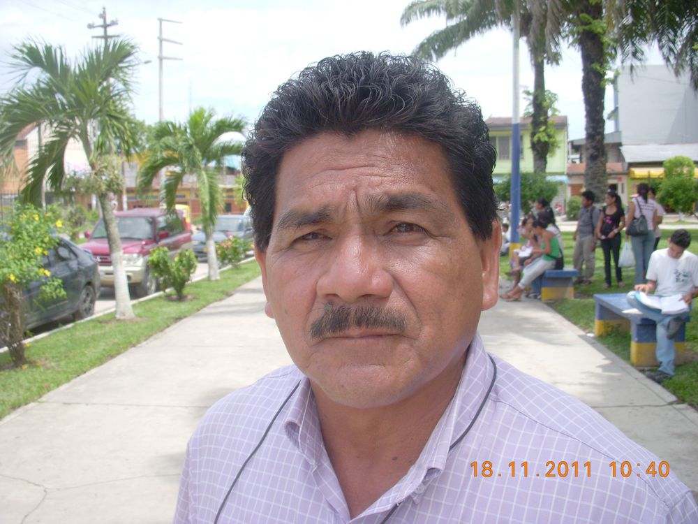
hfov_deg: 49.0
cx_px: 349
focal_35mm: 38
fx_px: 766
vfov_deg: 37.7
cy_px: 262
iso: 100
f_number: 3.3
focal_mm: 6.3
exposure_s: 1/640
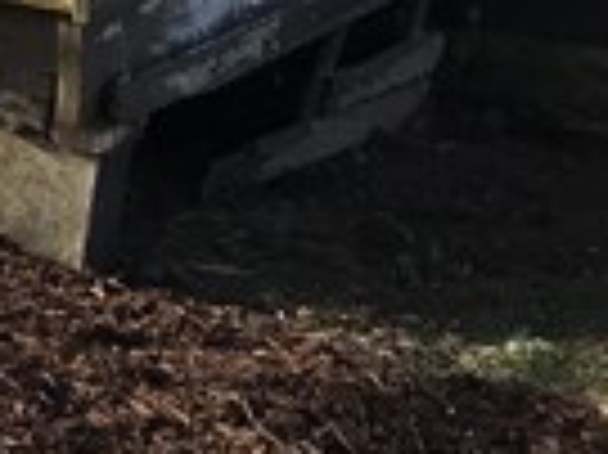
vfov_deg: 6.2
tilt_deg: +10.5
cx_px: -698
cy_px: -868
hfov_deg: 8.4
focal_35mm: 220
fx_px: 3861
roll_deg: -1.0
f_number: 2.2
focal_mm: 4.15
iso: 25
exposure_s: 1/1183
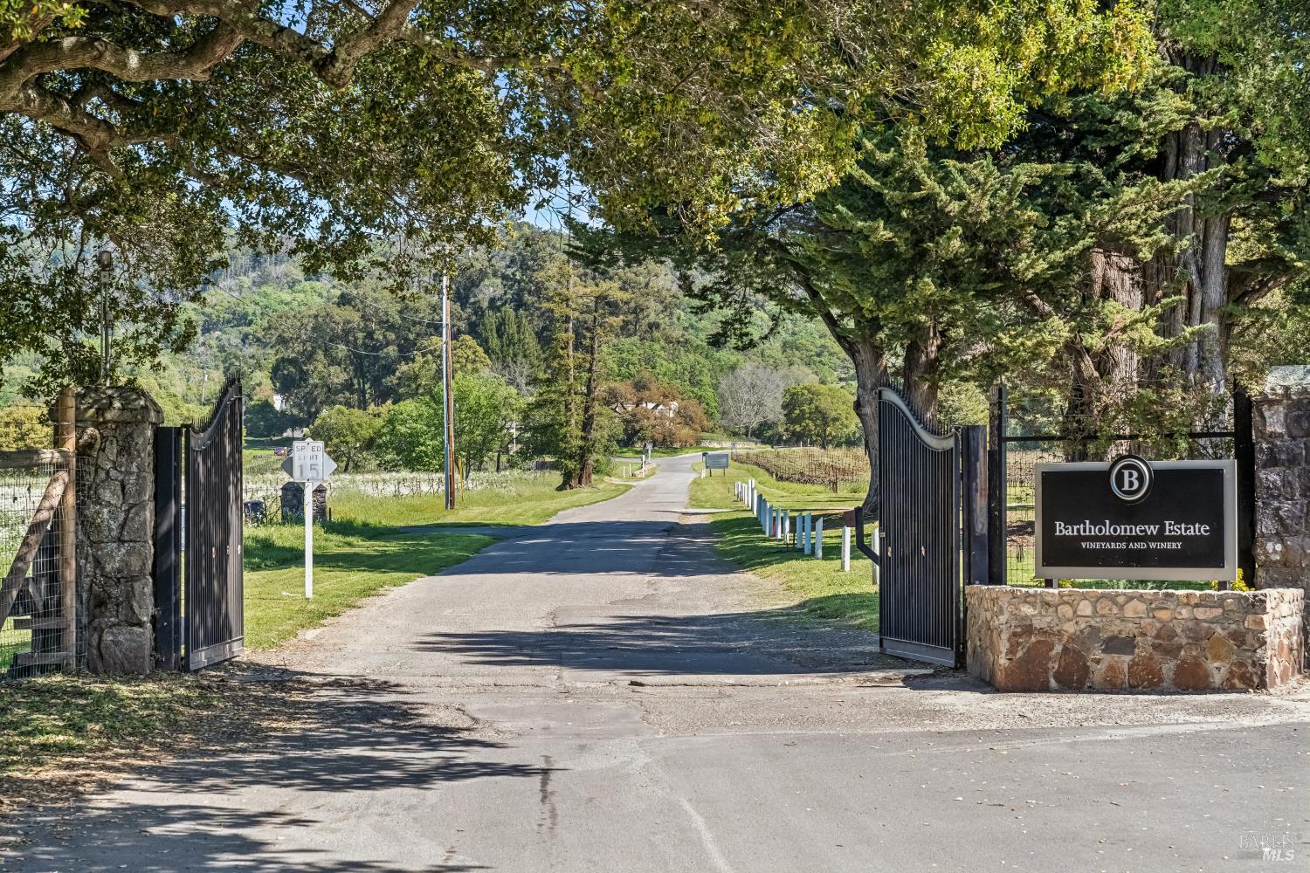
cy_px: 436
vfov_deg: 20.0
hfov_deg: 29.7
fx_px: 2474
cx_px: 655
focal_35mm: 68
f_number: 9.5
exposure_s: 1/90
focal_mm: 68
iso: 200
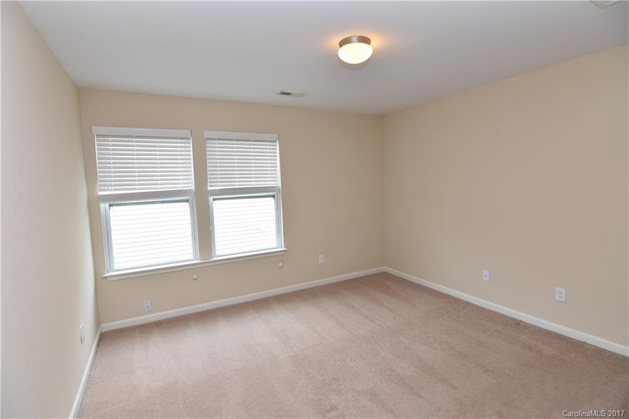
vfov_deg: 72.0
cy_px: 210
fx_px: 288
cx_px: 314
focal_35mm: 16
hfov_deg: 95.0
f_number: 5
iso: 400
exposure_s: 1/100
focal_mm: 11
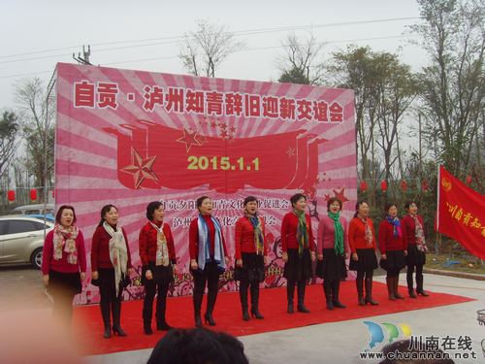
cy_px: 182
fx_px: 546
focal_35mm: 39
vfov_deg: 36.8
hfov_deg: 47.9
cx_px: 242
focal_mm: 6.6
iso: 100
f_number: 3.5
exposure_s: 1/90
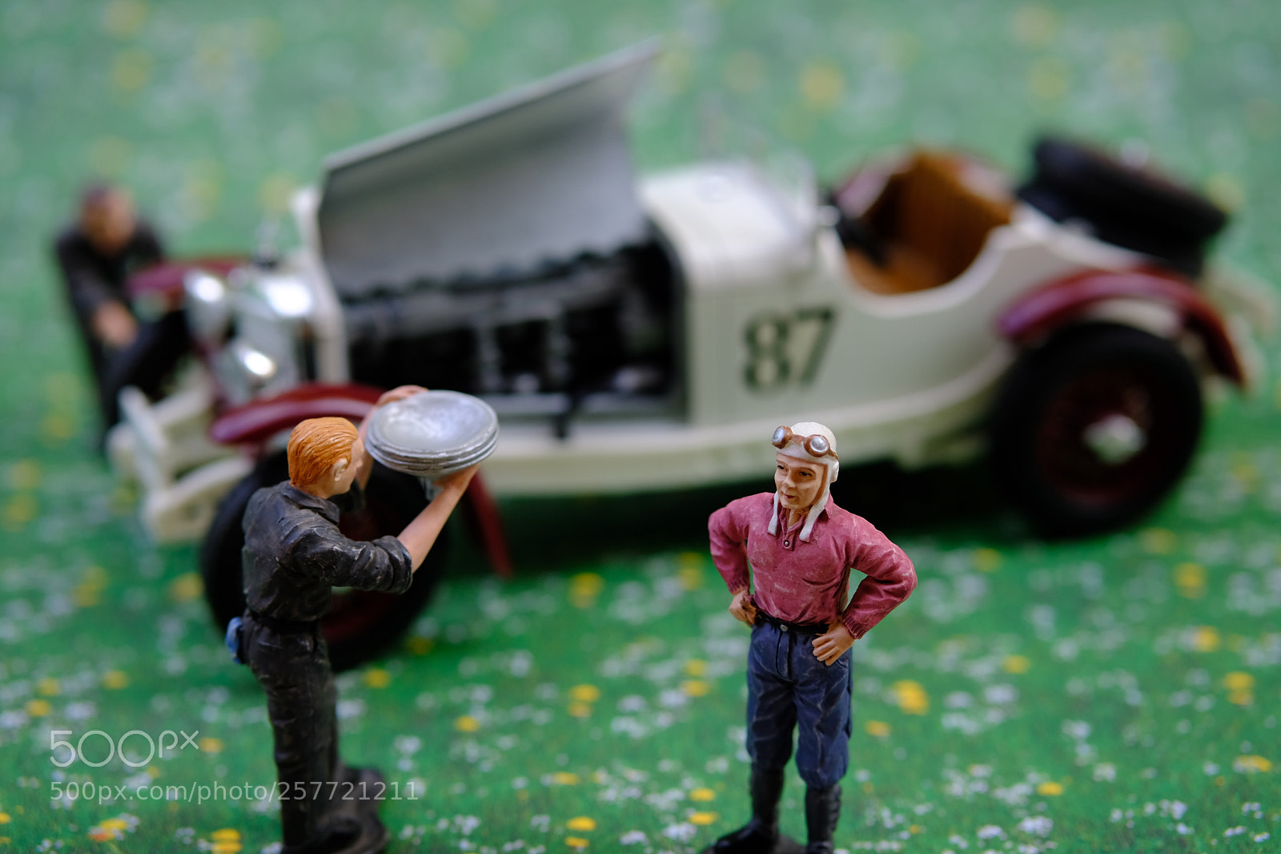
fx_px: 2668
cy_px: 427
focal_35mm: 75
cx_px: 640
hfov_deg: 27.0
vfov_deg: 18.2
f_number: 2.8
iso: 320
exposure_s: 1/850
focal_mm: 50
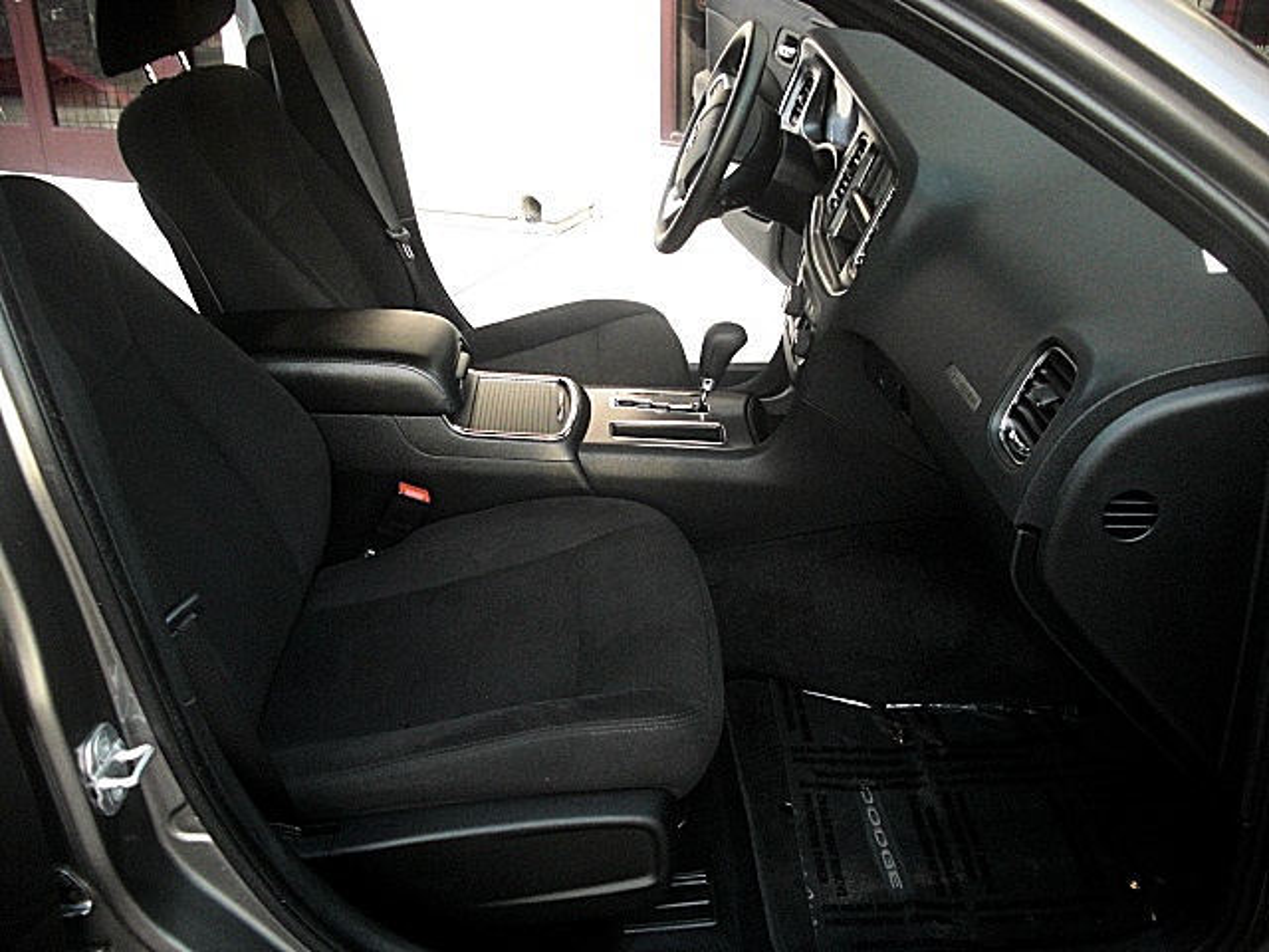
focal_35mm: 36
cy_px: 476
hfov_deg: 51.4
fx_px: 1320
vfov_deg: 39.7
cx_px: 634
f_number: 2.8
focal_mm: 6.3
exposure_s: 1/125
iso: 400
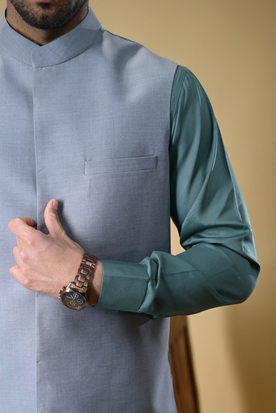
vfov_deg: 27.8
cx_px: 82
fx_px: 828
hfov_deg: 18.8
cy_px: 291
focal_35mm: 72
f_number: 2.8
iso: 160
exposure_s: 1/125
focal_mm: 48
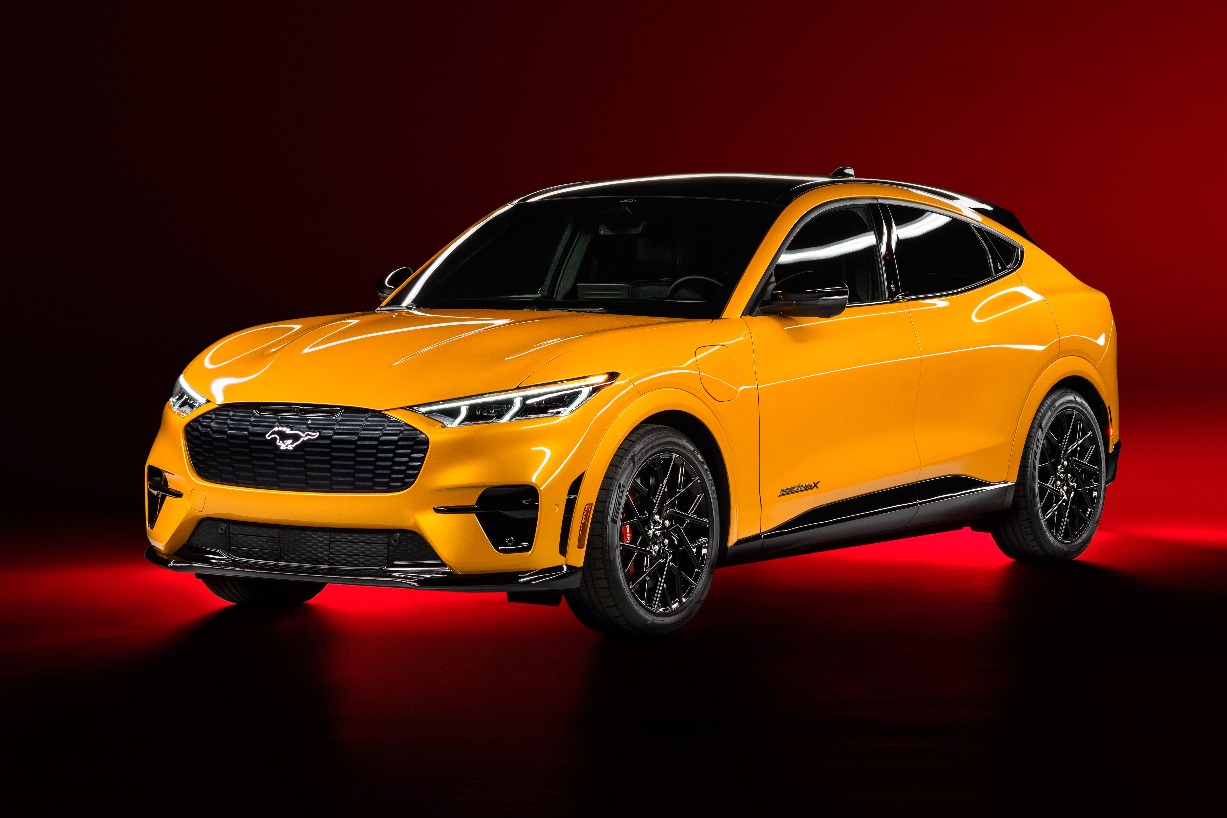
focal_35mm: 105
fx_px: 3579
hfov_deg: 19.5
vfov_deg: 13.0
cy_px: 409
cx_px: 614
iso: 100
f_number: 11
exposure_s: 15
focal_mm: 70
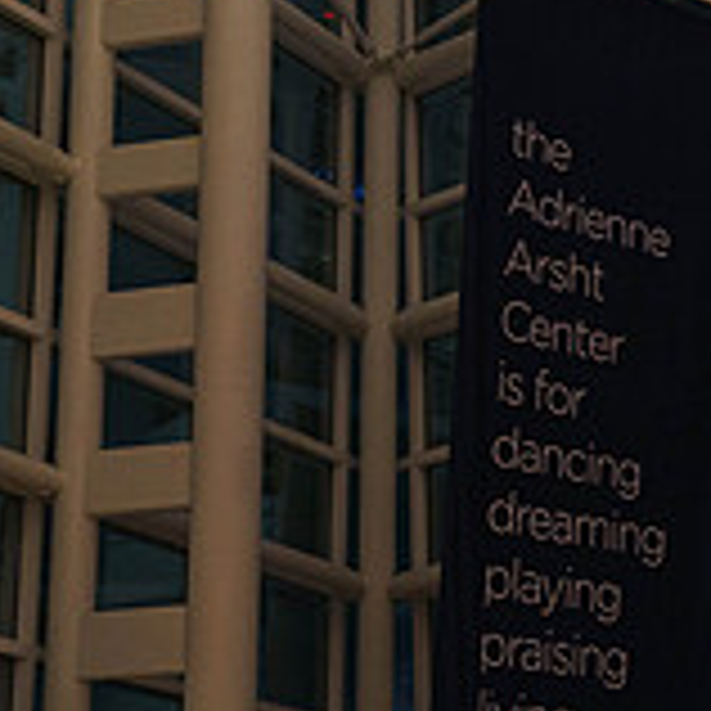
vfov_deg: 15.9
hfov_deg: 14.5
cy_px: 155
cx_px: 1188
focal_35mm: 109
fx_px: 2533
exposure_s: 1/200
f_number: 3.2
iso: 3200
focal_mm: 35
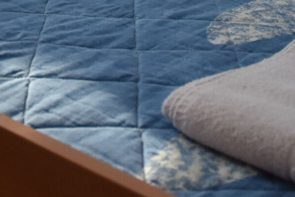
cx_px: 48
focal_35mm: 112
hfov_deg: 18.1
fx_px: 918
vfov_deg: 10.9
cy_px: -222
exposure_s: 1/40
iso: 640
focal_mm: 16
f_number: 3.5
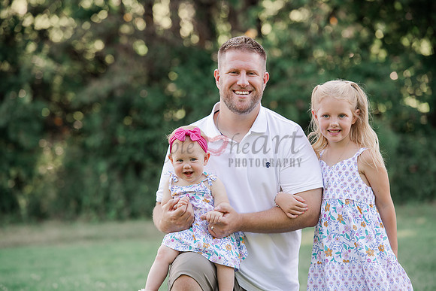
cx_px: 218
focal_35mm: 165
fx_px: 1999
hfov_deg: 12.4
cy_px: 146
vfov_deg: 8.3
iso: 320
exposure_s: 1/200
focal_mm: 165
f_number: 4.5
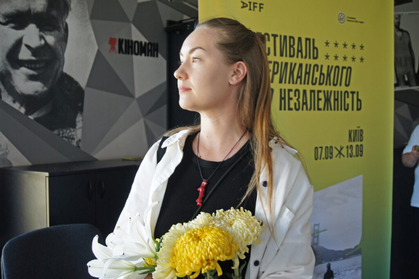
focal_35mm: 45
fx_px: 523
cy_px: 140
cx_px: 210
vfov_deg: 29.8
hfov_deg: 43.6
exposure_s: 1/50
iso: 640
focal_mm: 30
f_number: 5
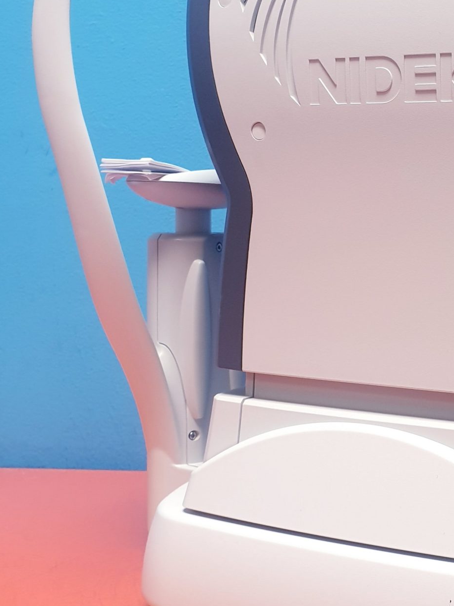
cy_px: 278
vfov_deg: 35.5
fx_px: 945
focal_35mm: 54
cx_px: 469
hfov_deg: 25.5
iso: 100
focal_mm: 4.3
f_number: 2.4
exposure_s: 1/50
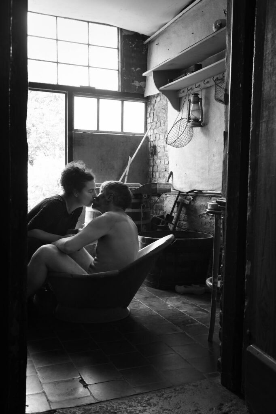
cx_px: 138
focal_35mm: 38
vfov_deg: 50.7
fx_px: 437
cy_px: 207
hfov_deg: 35.0
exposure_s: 1/60
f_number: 6.3
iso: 640
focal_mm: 38
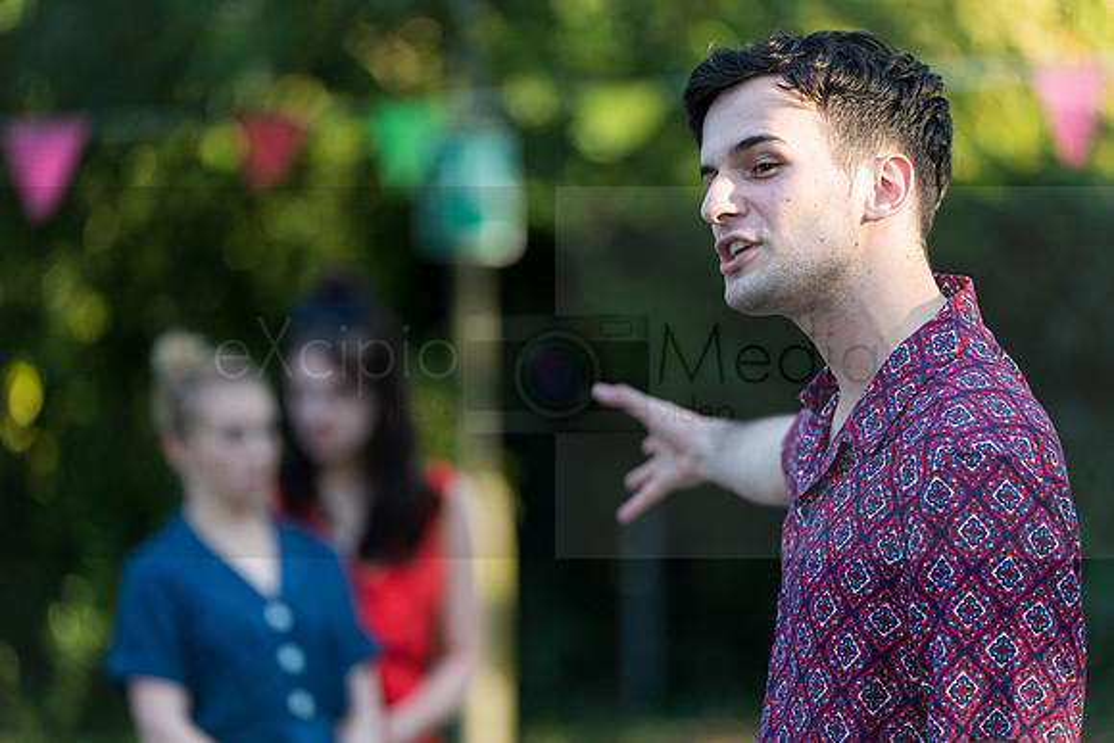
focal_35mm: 166
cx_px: 525
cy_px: 398
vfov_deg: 8.3
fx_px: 5144
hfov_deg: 12.4
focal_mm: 155
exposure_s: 1/160
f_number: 2.8
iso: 125
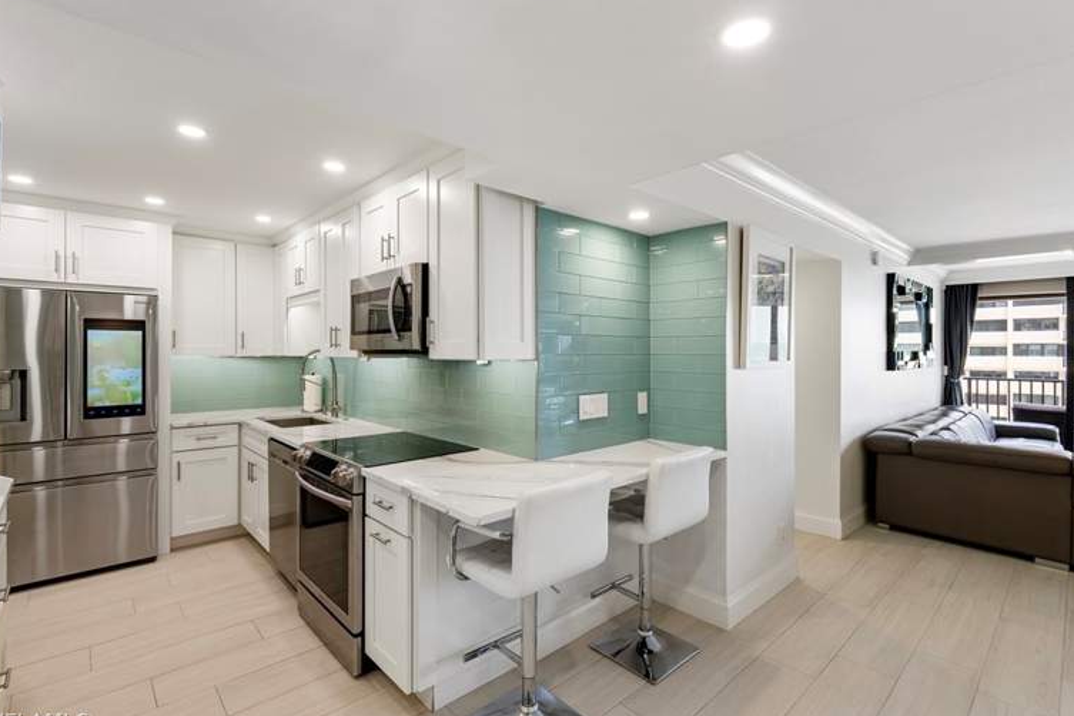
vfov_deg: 70.4
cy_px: 357
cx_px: 533
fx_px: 507
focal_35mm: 17
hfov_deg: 93.3
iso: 100
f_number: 9
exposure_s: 1/1.67
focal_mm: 16
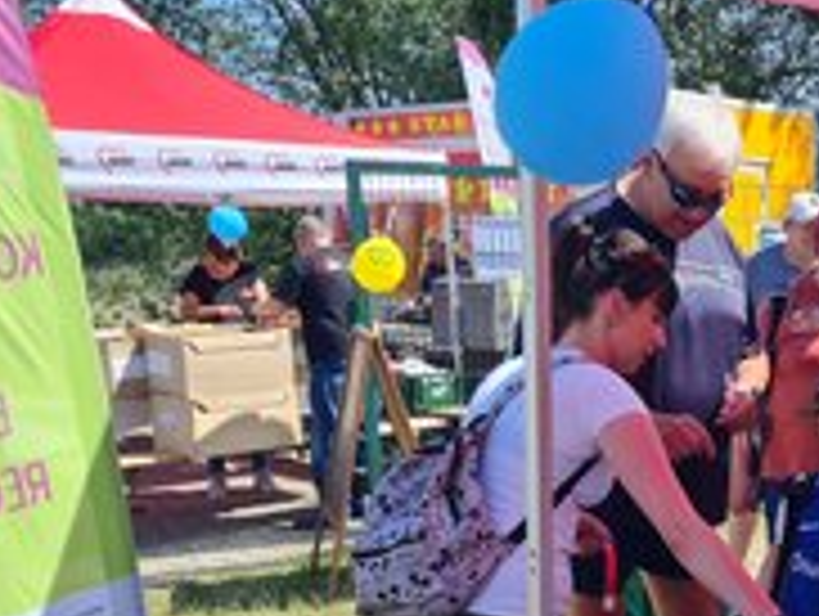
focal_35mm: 57
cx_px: 886
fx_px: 1350
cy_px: 499
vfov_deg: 25.3
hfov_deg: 30.4
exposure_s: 1/1280
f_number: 1.8
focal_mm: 5.4
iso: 50
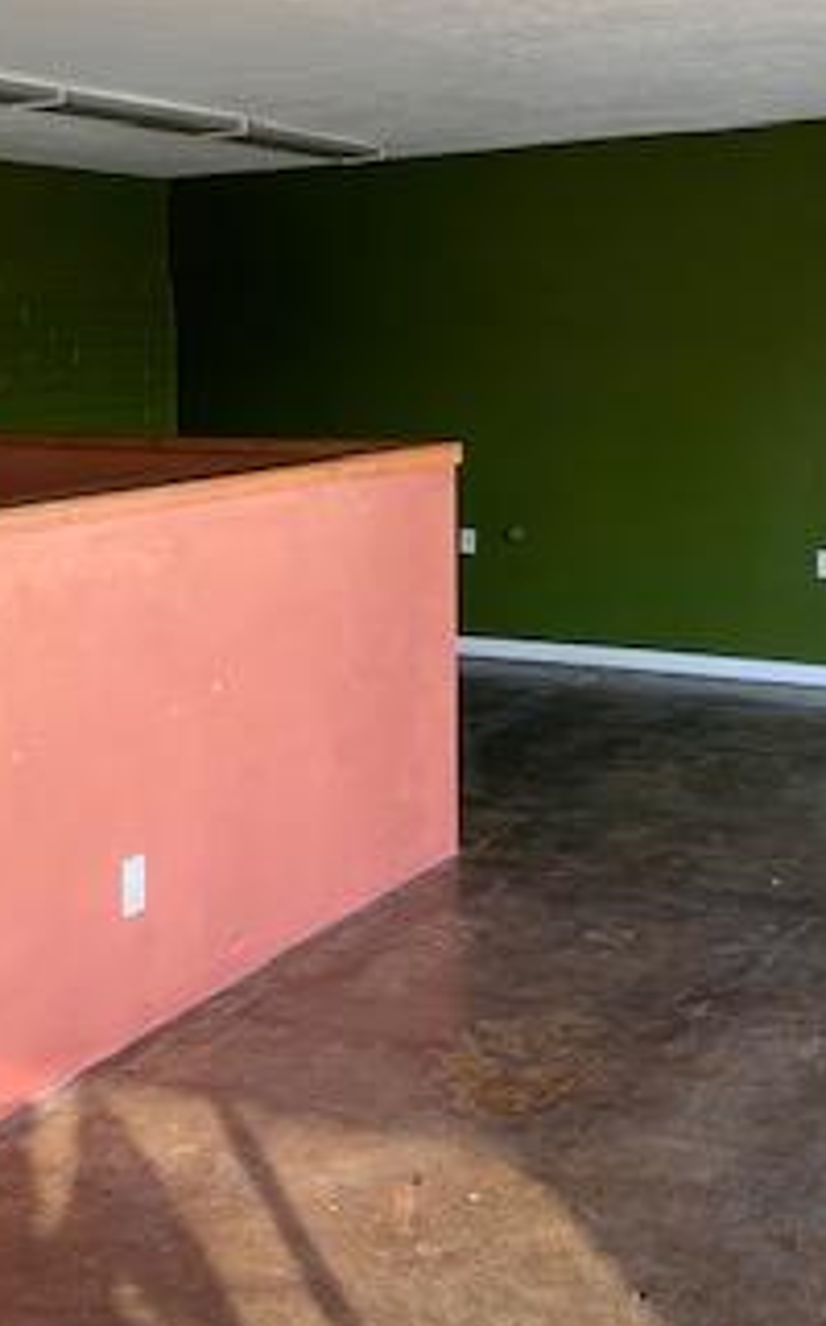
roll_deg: +0.8
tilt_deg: -3.9
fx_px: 1985
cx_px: 277
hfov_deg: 23.4
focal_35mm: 55
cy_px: 459
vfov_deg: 36.6
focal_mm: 4.25
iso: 50
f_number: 1.8
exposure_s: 1/121
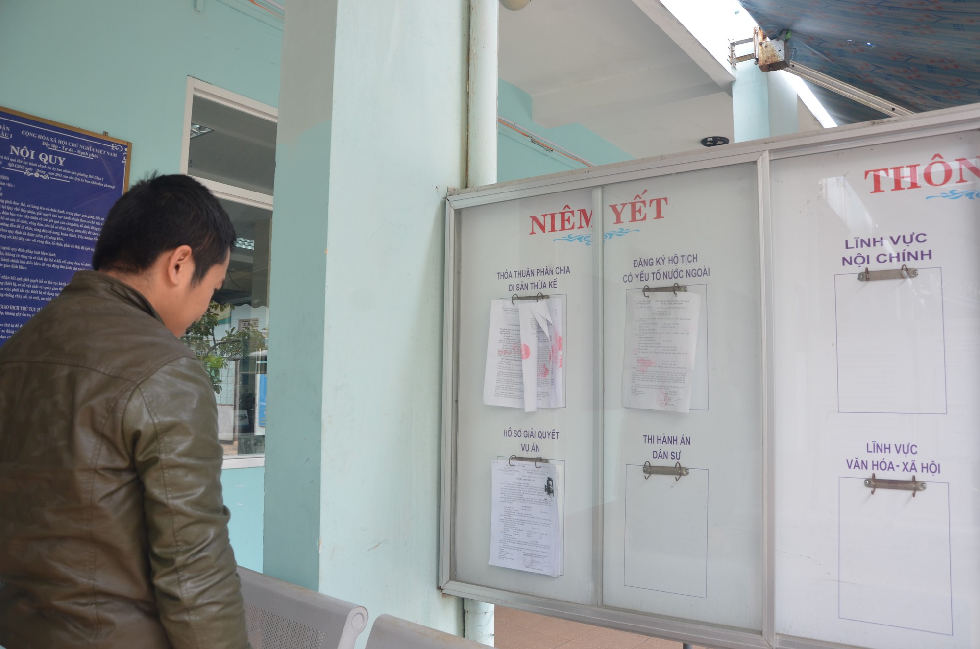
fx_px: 734
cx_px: 490
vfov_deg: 47.7
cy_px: 324
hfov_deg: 67.5
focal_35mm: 27
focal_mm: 18
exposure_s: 1/125
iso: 320
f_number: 5.6
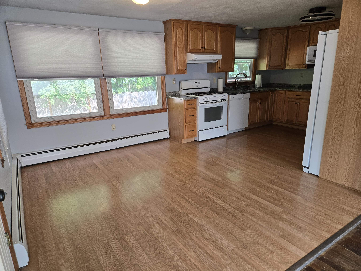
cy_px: 136
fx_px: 240
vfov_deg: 58.9
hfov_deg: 73.9
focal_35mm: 23
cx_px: 180
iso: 125
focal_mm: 5.4
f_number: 1.8
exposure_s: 1/120
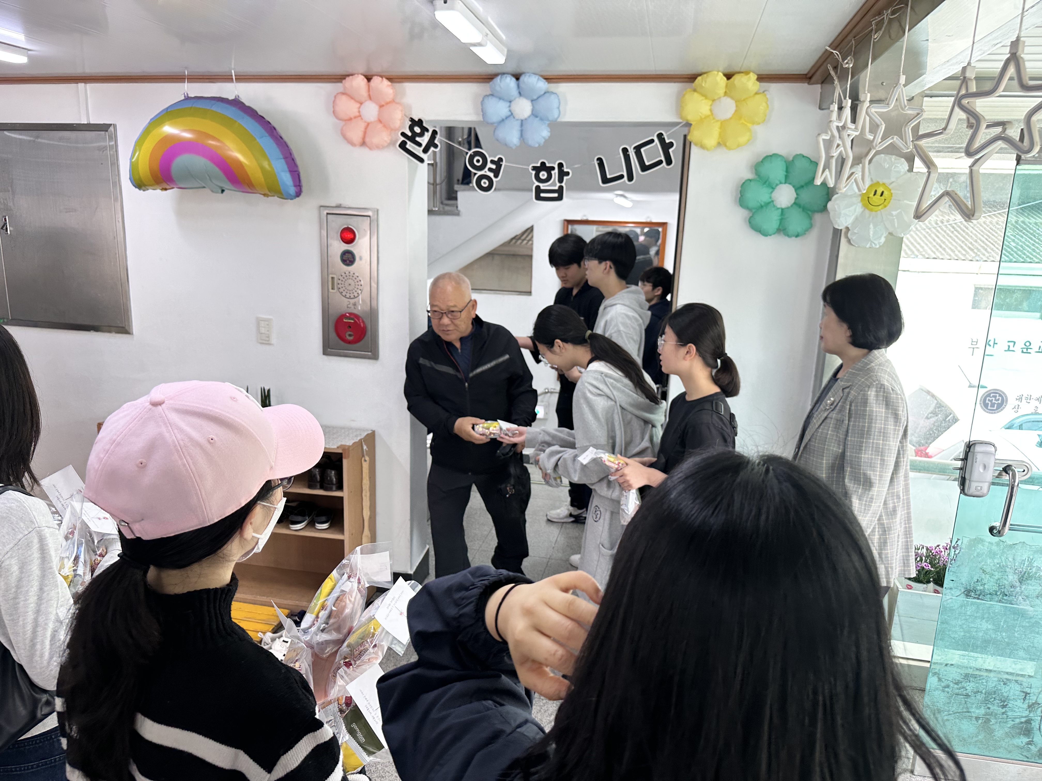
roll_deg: -1.9
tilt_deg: -13.7
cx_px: 521
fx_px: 722
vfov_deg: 56.8
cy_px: 390
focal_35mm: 24
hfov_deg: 71.6
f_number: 1.78
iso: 100
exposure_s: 1/120
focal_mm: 6.86
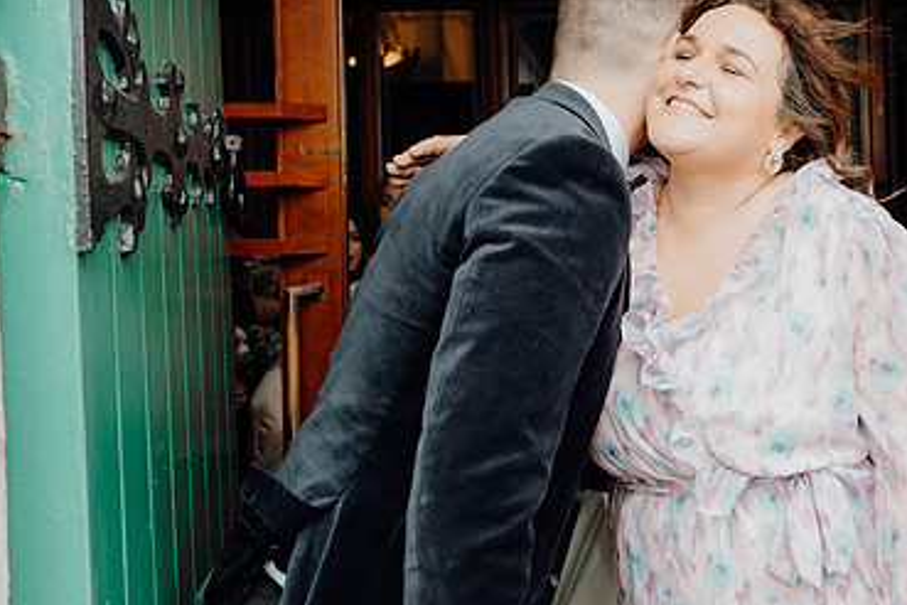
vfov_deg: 30.4
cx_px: 701
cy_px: 237
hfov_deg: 42.8
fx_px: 1108
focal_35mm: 44
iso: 250
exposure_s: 1/200
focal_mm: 28
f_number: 3.5
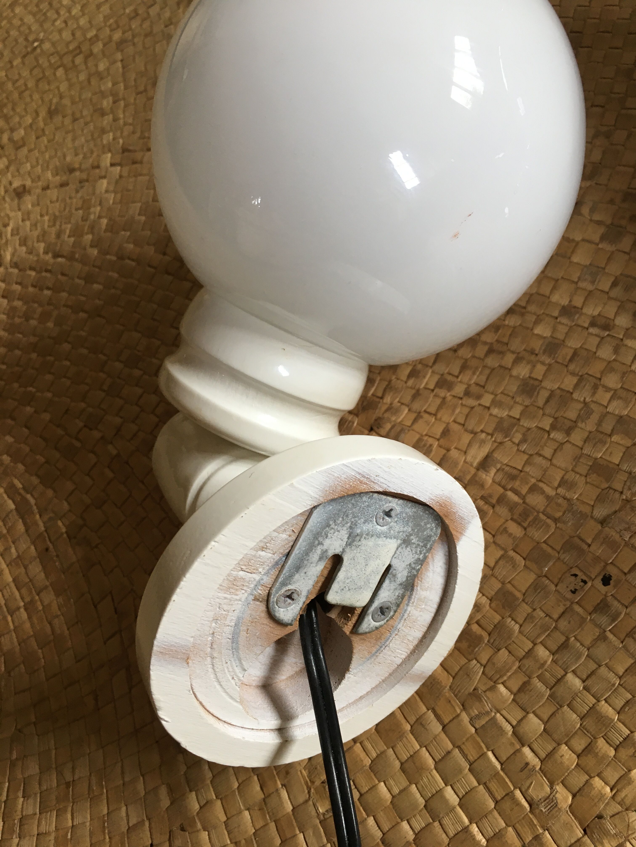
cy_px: 424
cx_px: 318
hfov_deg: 48.2
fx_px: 710
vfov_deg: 61.7
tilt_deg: -58.5
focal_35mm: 29
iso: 80
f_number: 2.2
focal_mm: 4.15
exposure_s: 1/33
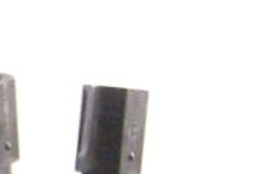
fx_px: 3700
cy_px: 259
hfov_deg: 4.3
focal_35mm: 487
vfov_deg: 2.7
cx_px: -296
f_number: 3.2
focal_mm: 13.7
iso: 400
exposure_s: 1/60
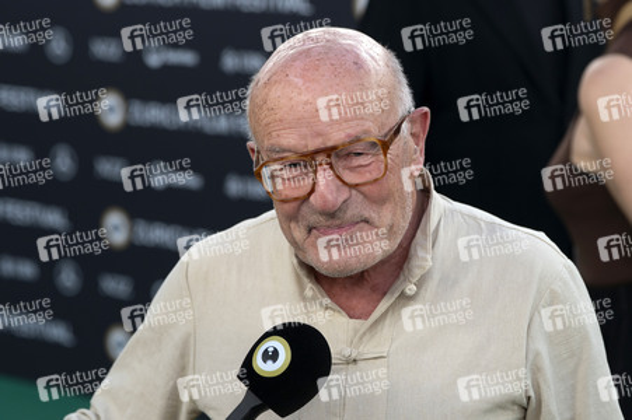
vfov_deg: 11.1
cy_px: 162
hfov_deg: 16.6
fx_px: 2160
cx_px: 330
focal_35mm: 123
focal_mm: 95
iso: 400
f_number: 4.5
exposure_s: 1/200
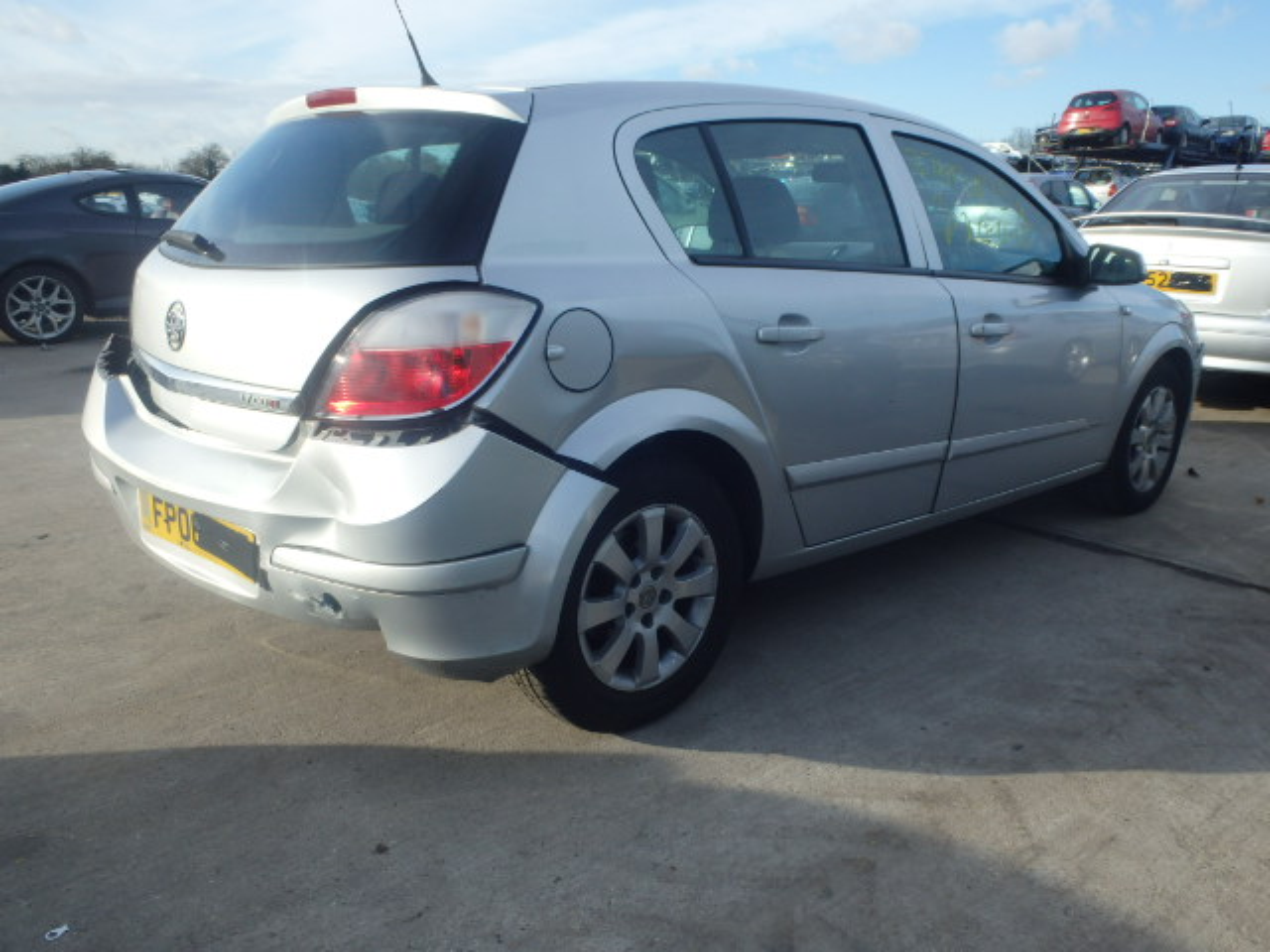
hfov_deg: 63.4
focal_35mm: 28
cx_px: 635
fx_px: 1027
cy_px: 476
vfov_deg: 49.7
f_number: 3.9
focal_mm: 5
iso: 125
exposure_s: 1/500
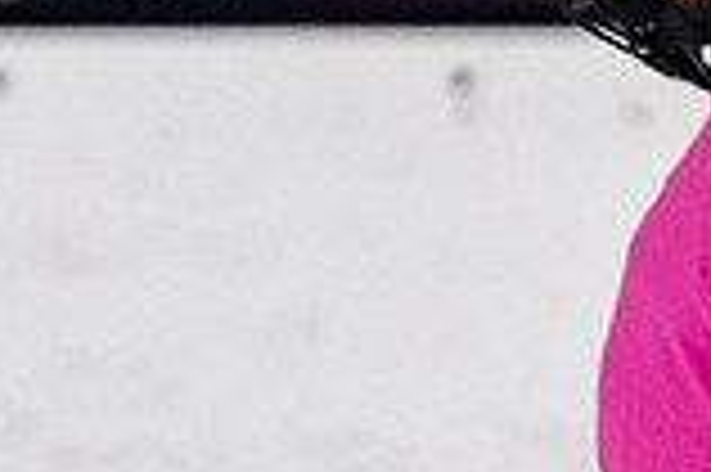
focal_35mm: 2303
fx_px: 45436
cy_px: -207
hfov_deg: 0.9
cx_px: 1081
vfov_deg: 0.6
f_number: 3.5
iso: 2000
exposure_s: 1/800
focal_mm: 200
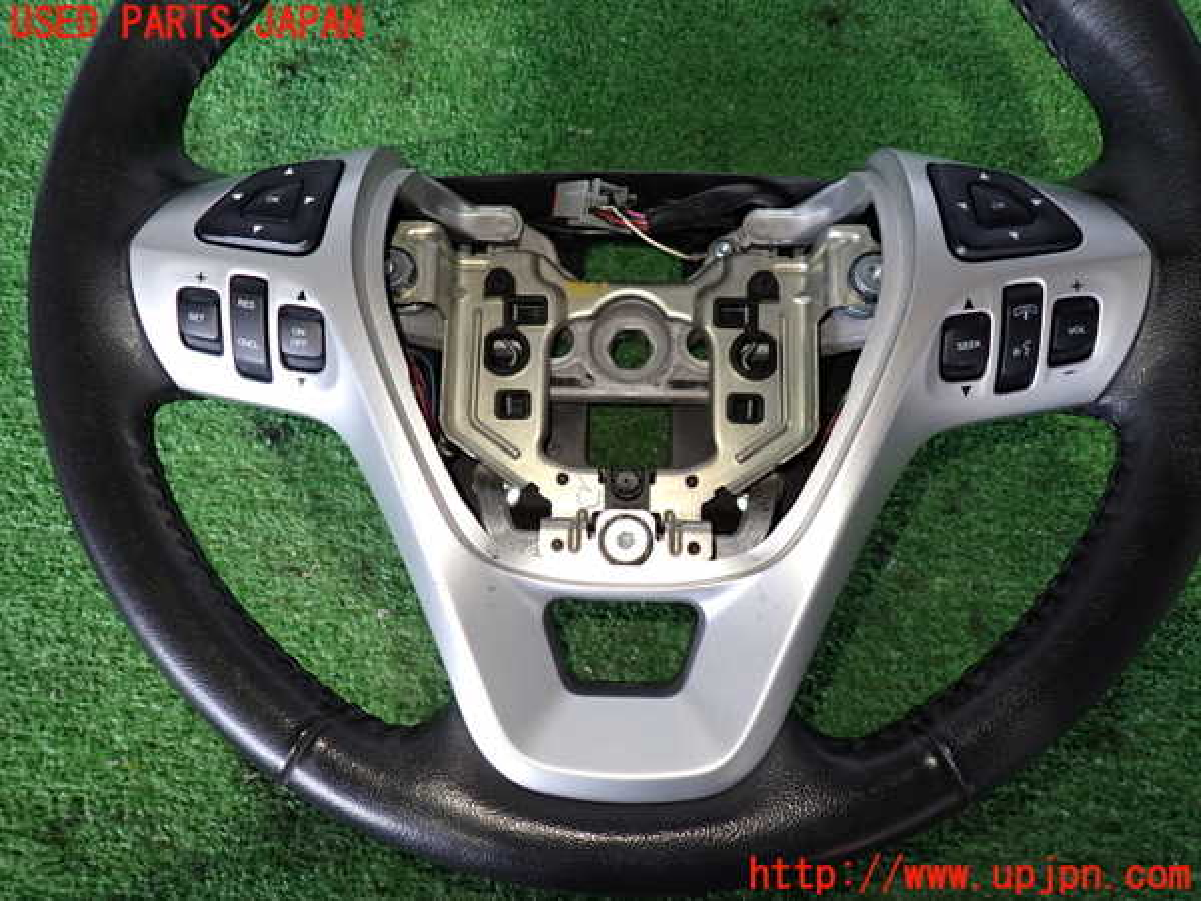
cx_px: 600
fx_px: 867
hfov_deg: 69.4
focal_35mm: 25
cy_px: 450
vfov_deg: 54.9
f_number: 2
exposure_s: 1/30
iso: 200
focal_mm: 4.5
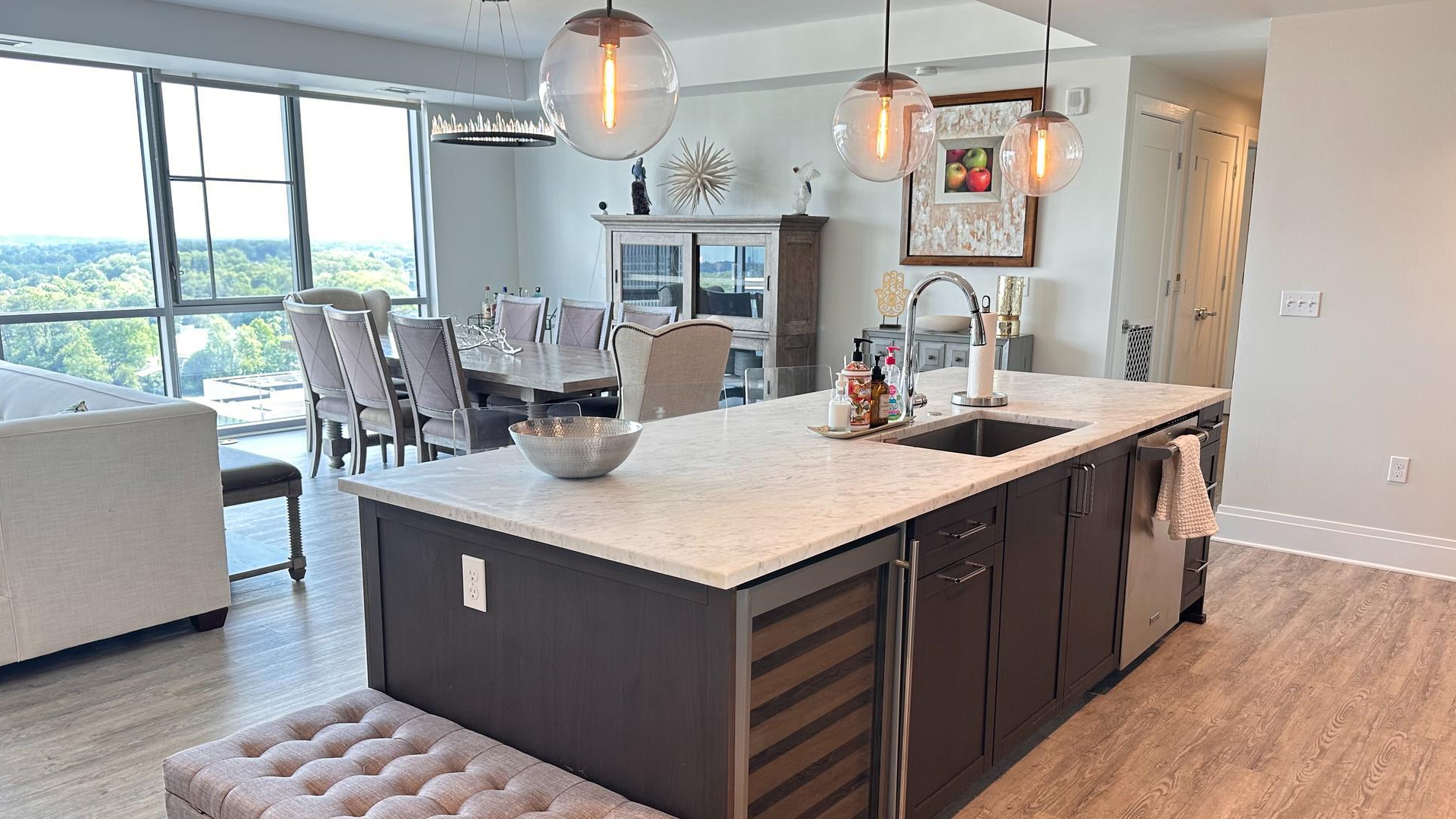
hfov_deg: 67.9
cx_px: 740
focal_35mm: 28
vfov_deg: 41.4
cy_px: 473
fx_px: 1081
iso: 125
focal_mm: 6.86
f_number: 1.78
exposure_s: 1/60
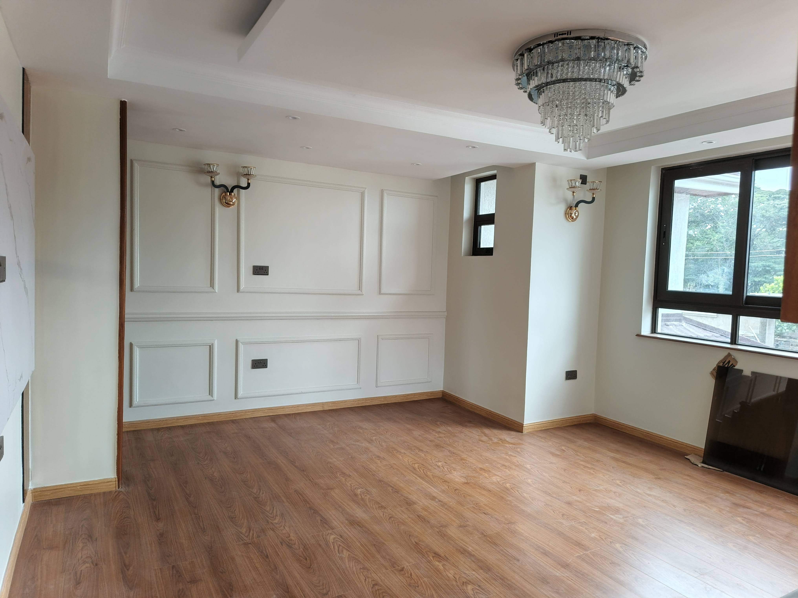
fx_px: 530
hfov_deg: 73.9
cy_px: 299
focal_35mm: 23
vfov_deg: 58.9
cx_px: 399
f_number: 1.8
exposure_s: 1/100
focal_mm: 5.56
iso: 168
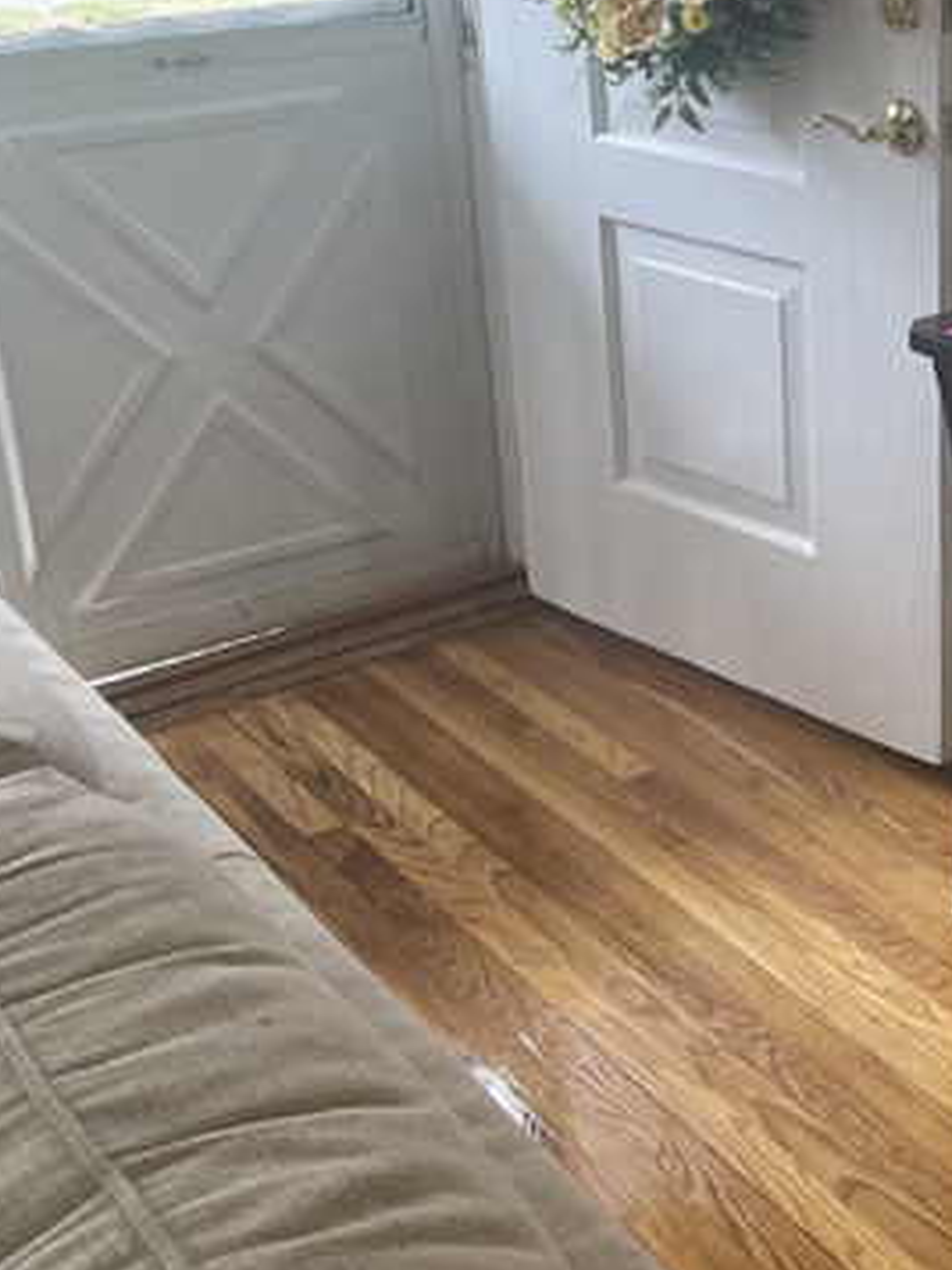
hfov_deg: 25.7
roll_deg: +0.1
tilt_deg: -21.2
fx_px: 1980
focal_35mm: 54
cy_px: 457
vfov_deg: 35.3
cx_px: 941
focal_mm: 5.1
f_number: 1.6
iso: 125
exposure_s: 1/120
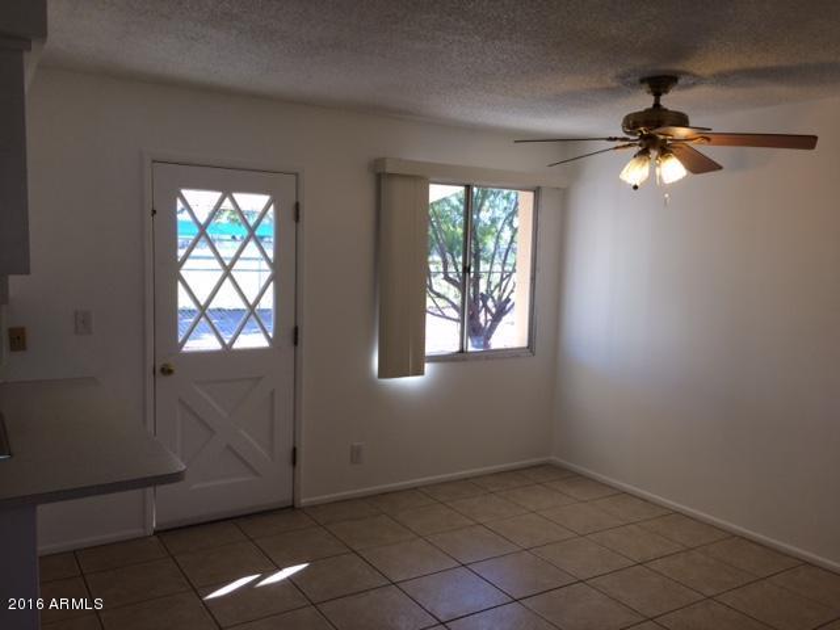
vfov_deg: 48.2
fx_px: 704
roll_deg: +0.4
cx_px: 420
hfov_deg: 61.7
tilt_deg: -3.8
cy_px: 315
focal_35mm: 29
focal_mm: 4.15
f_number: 2.2
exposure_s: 1/152
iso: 40
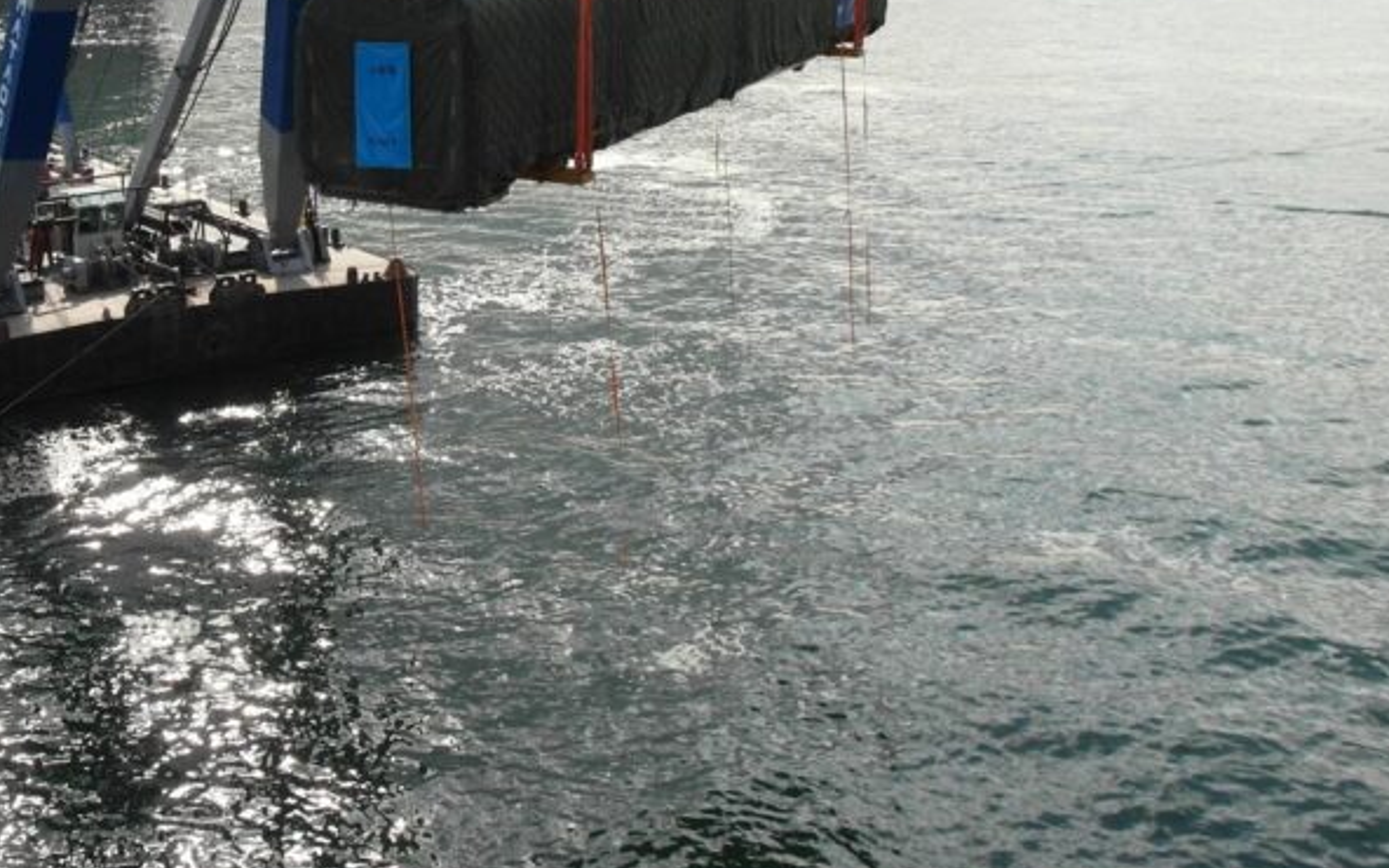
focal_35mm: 44
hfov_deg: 43.3
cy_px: 115
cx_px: 291
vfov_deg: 28.3
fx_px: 1666
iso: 80
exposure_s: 1/500
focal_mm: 5.2
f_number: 3.9
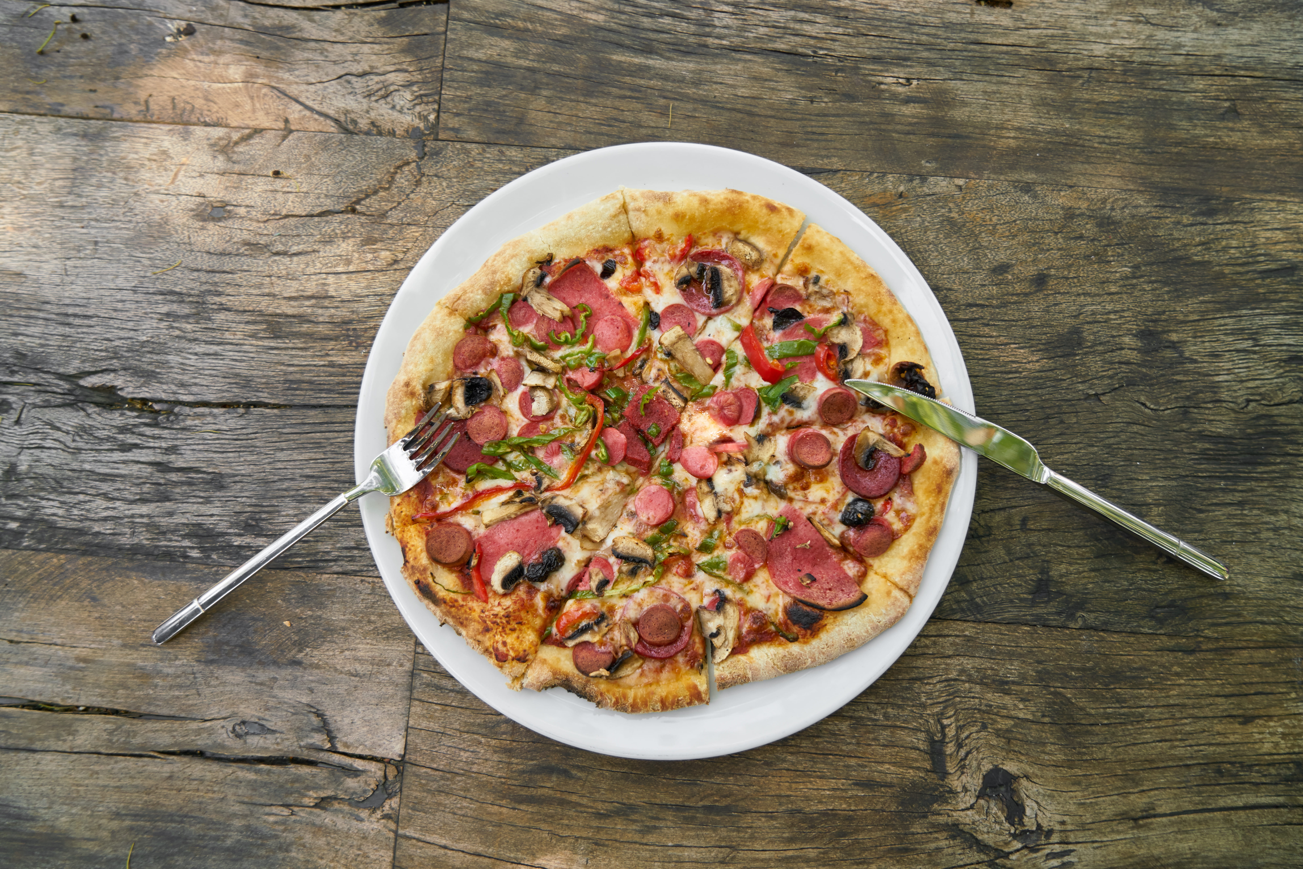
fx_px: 869
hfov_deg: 73.7
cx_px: 652
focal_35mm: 24
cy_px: 434
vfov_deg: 53.1
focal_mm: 24
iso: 400
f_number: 4
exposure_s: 1/320
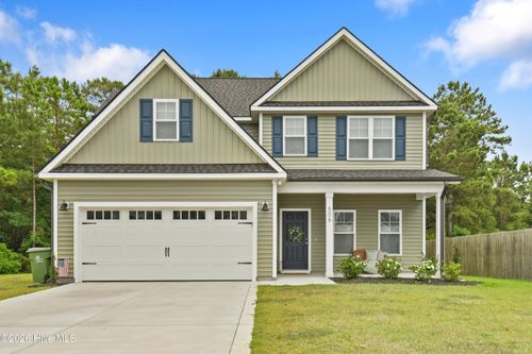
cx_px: 266
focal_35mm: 32
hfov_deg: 58.7
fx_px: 473
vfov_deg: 41.1
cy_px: 177
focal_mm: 32
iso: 100
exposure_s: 1/50
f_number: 9
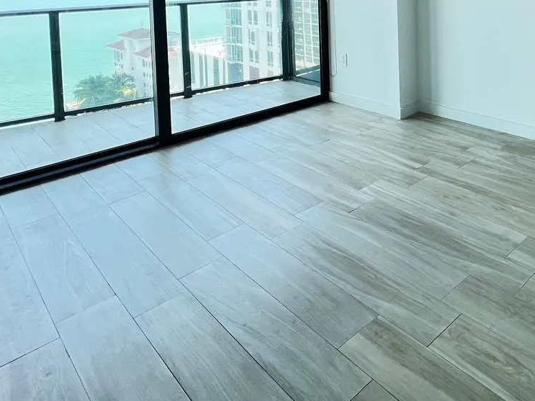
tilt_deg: -1.8
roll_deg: +1.9
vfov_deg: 42.1
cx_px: 430
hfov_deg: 58.5
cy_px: -12
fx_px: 433
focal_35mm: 28
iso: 50
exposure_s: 1/99
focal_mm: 1.57
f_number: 1.8
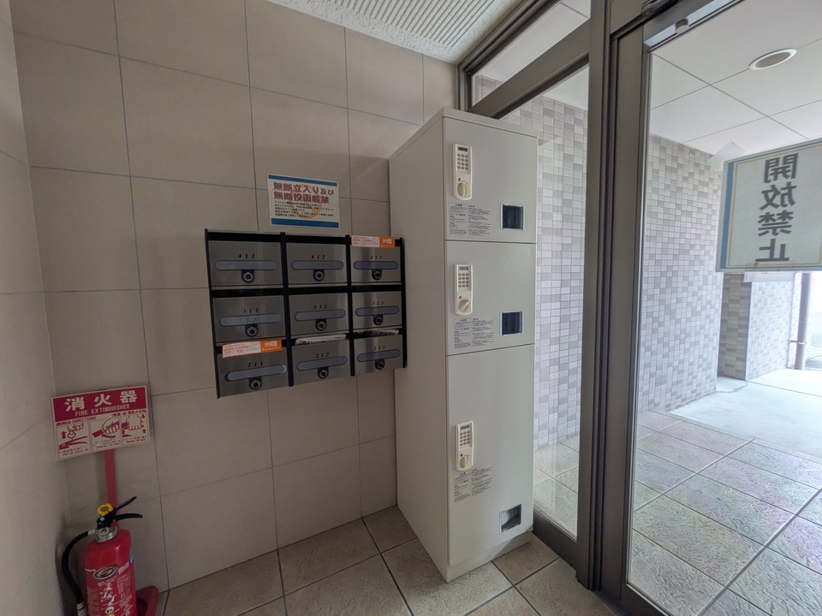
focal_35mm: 14
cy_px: 308
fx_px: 332
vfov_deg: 85.7
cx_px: 411
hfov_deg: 102.1
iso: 73
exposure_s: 1/50
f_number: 2.2
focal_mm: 1.83
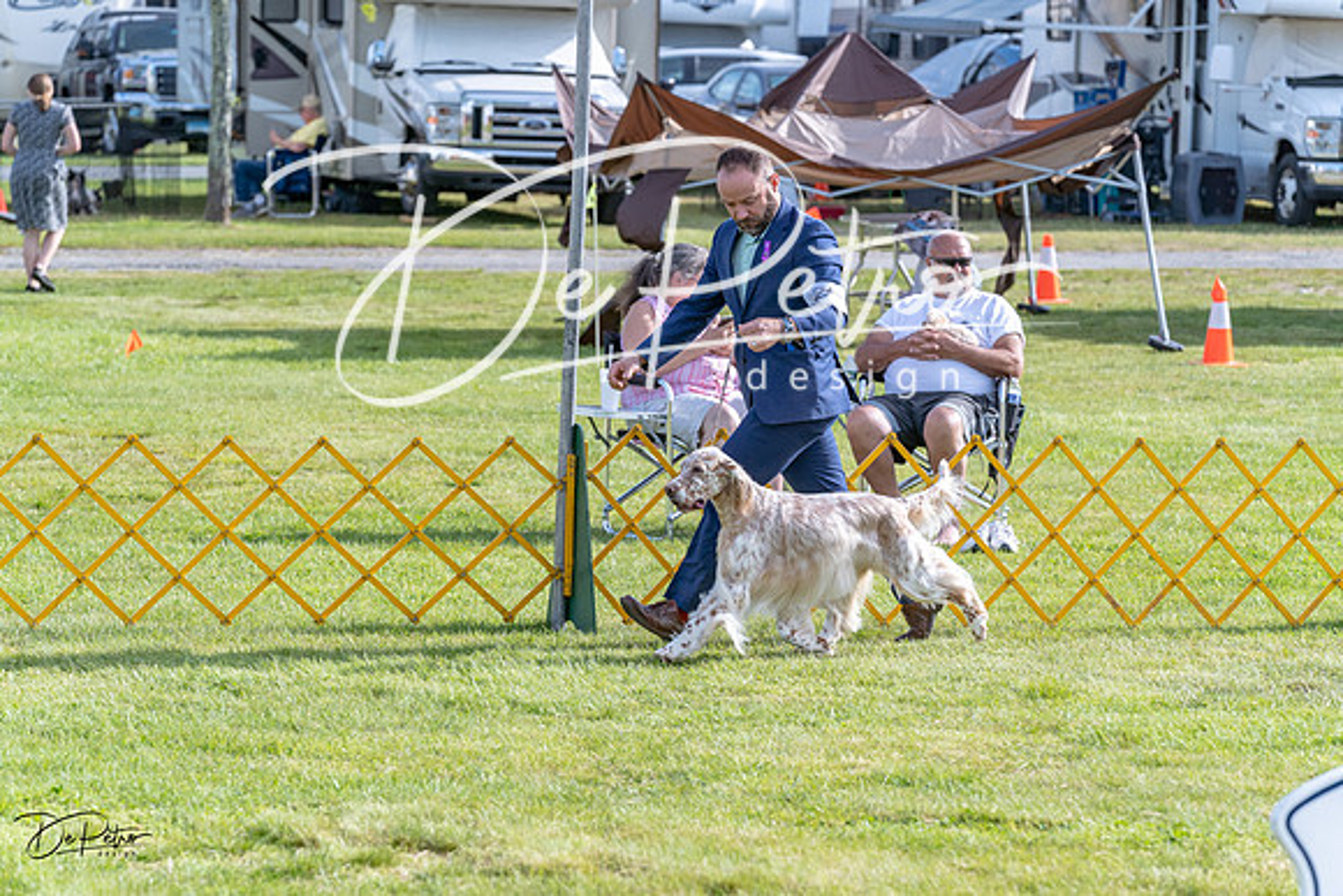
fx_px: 5597
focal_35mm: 150
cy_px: 448
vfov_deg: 9.2
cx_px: 672
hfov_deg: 13.7
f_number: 5.6
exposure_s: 1/1250
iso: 400
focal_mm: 150
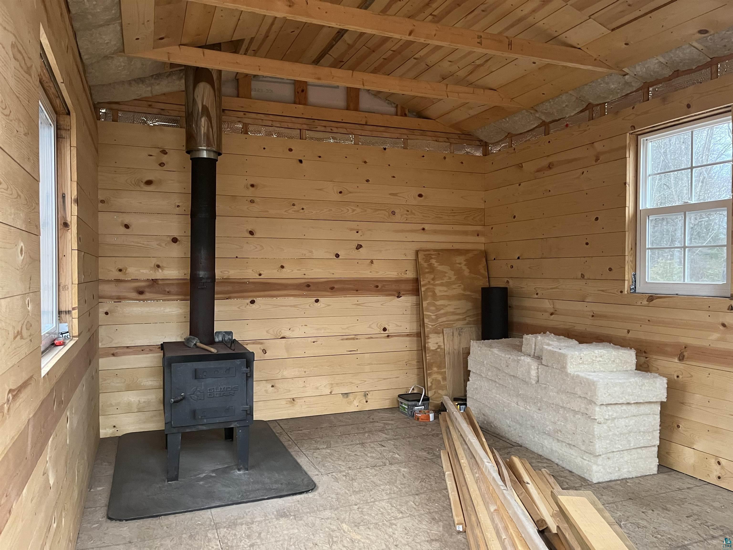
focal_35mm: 26
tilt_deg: -1.6
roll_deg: -0.1
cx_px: 366
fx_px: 551
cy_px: 275
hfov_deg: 67.3
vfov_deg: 53.1
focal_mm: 5.1
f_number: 1.6
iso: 500
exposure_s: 1/60
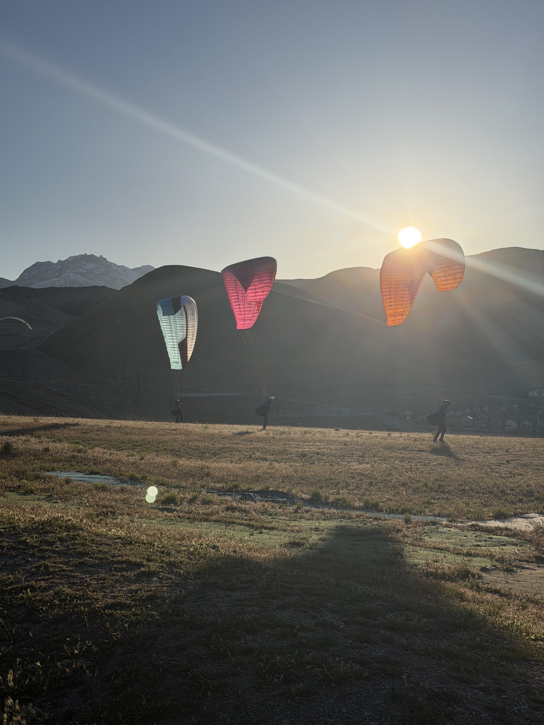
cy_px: 362
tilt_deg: +0.0
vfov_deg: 39.7
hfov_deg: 30.3
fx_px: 1006
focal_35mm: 48
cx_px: 272
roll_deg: +2.5
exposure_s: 1/11364
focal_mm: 6.76
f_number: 1.78
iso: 64
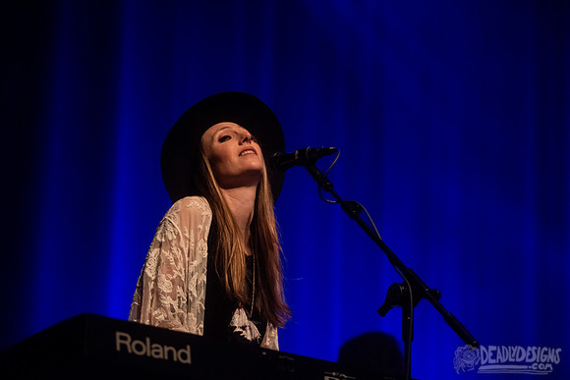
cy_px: 190
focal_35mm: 110
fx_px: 1742
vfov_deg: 12.5
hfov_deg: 18.6
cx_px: 285
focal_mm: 110
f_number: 3.2
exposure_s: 1/160
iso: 2500
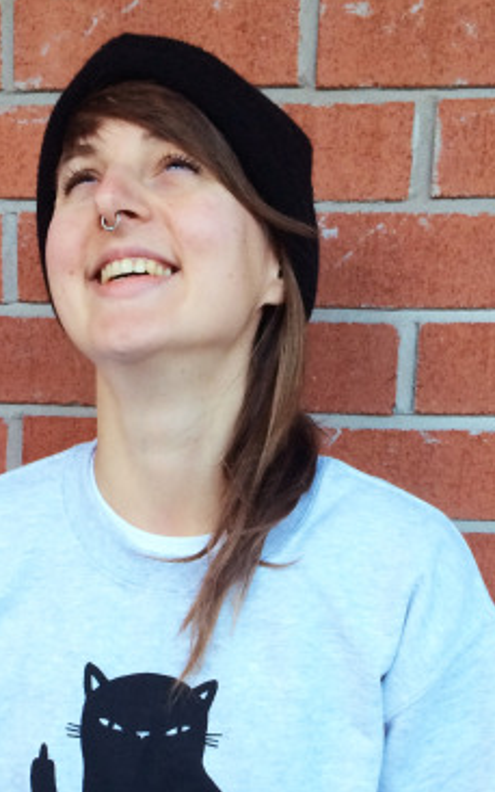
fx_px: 1208
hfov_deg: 23.2
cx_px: 223
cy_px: 665
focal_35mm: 56
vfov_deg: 34.8
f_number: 2.2
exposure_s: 1/30
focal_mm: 4.15
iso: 50
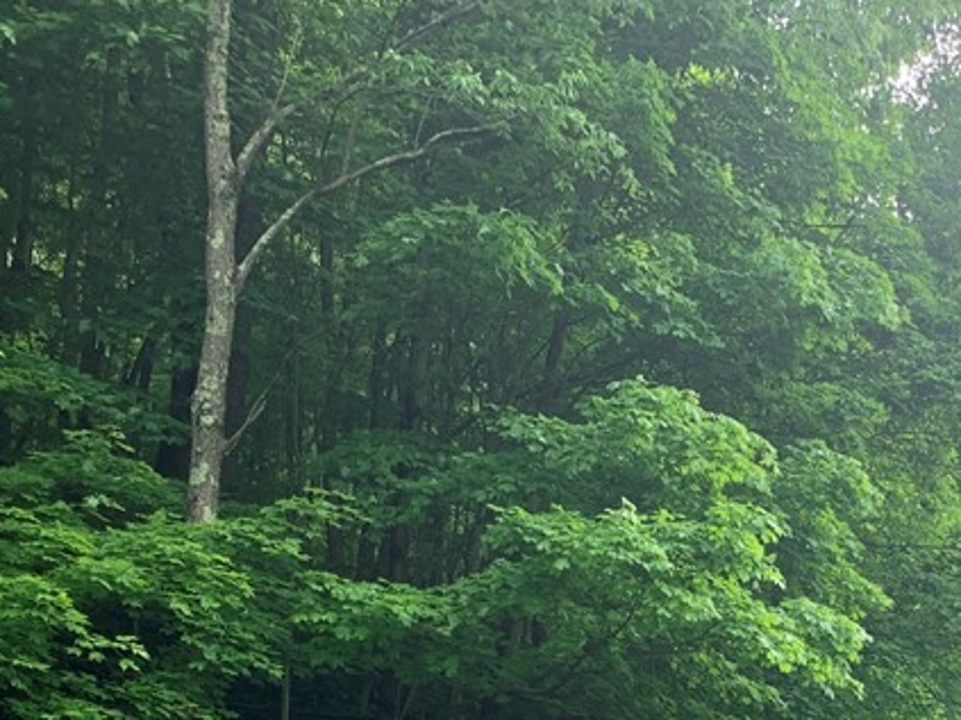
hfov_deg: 29.6
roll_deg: -1.3
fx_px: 1748
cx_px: 841
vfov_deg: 21.8
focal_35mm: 63
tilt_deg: +3.6
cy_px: 829
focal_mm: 4.25
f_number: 1.8
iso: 25
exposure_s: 1/149
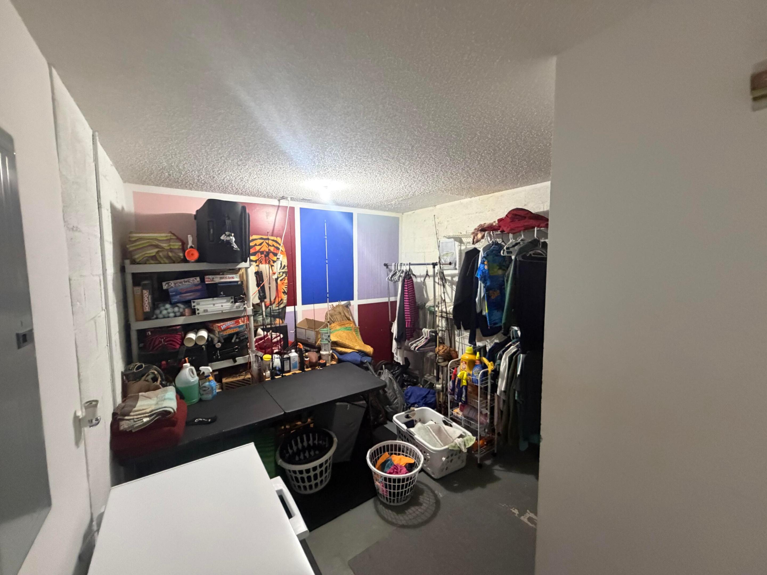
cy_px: 288
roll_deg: +1.6
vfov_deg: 85.7
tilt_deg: -4.5
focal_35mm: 14
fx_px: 310
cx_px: 384
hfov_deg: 102.1
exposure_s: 1/60
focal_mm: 2.22
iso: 800
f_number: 2.2
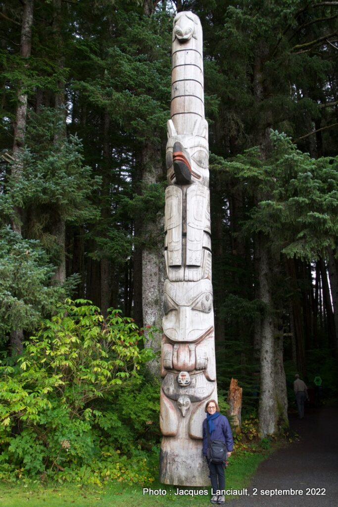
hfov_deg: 40.0
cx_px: 169
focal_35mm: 33
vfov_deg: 57.2
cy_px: 254
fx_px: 465
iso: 220
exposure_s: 1/30
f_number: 5.6
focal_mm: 22
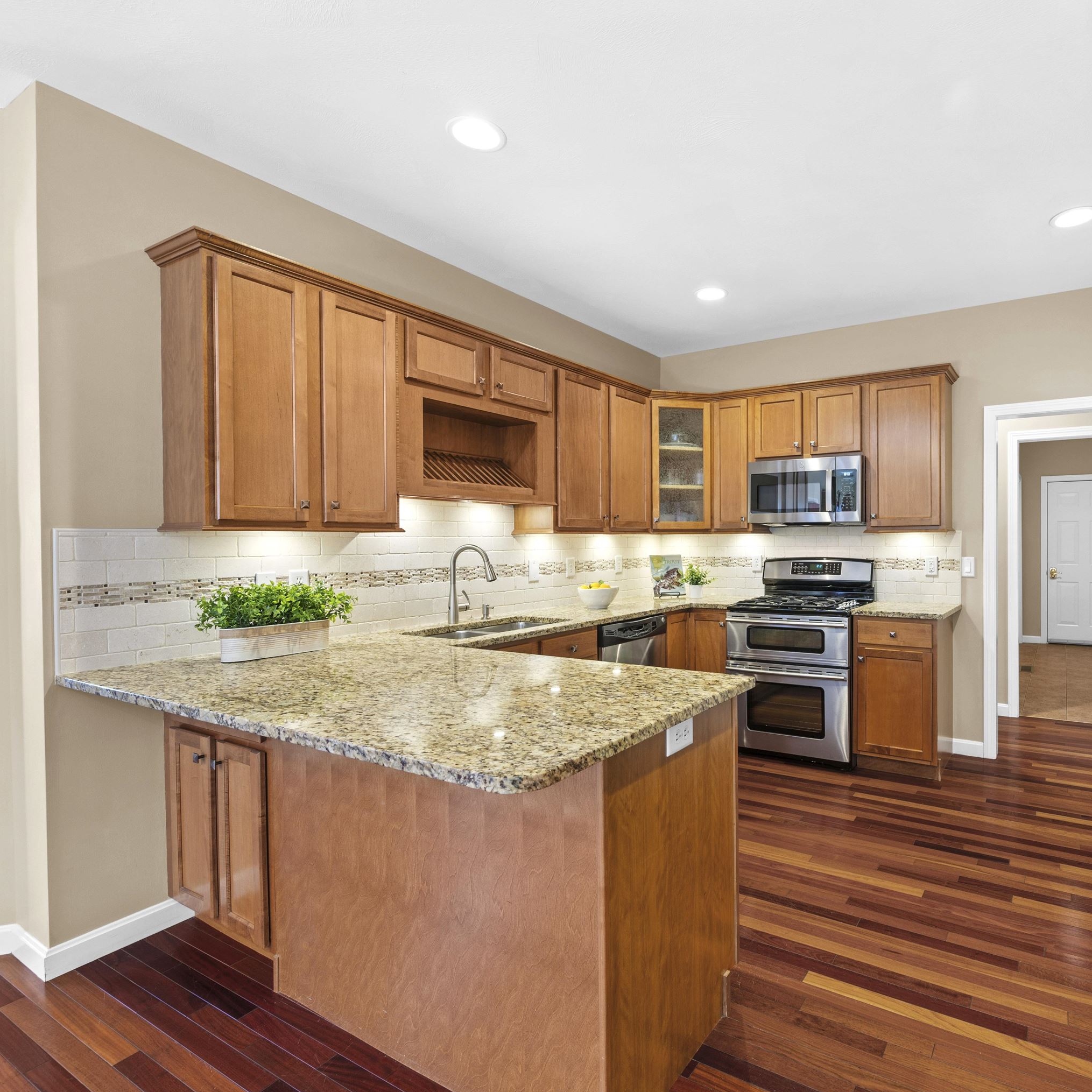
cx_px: 714
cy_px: 545
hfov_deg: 78.5
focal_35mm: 18
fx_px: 642
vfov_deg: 80.7
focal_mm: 14
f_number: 7.1
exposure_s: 5
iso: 250
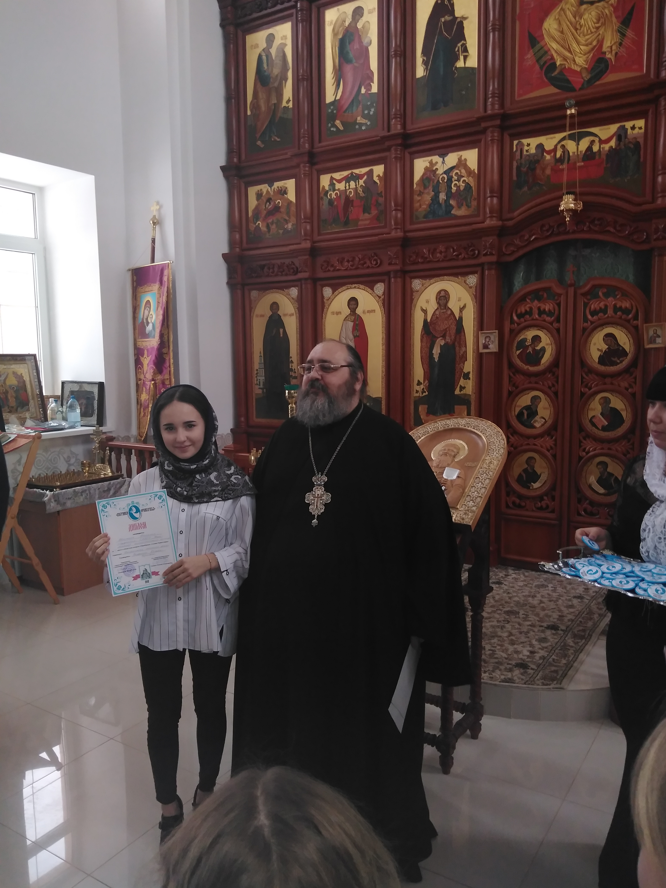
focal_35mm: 26
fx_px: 667
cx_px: 333
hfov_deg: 53.1
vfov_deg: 67.3
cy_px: 444
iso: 161
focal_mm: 3.63
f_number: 1.8
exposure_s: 1/29.8
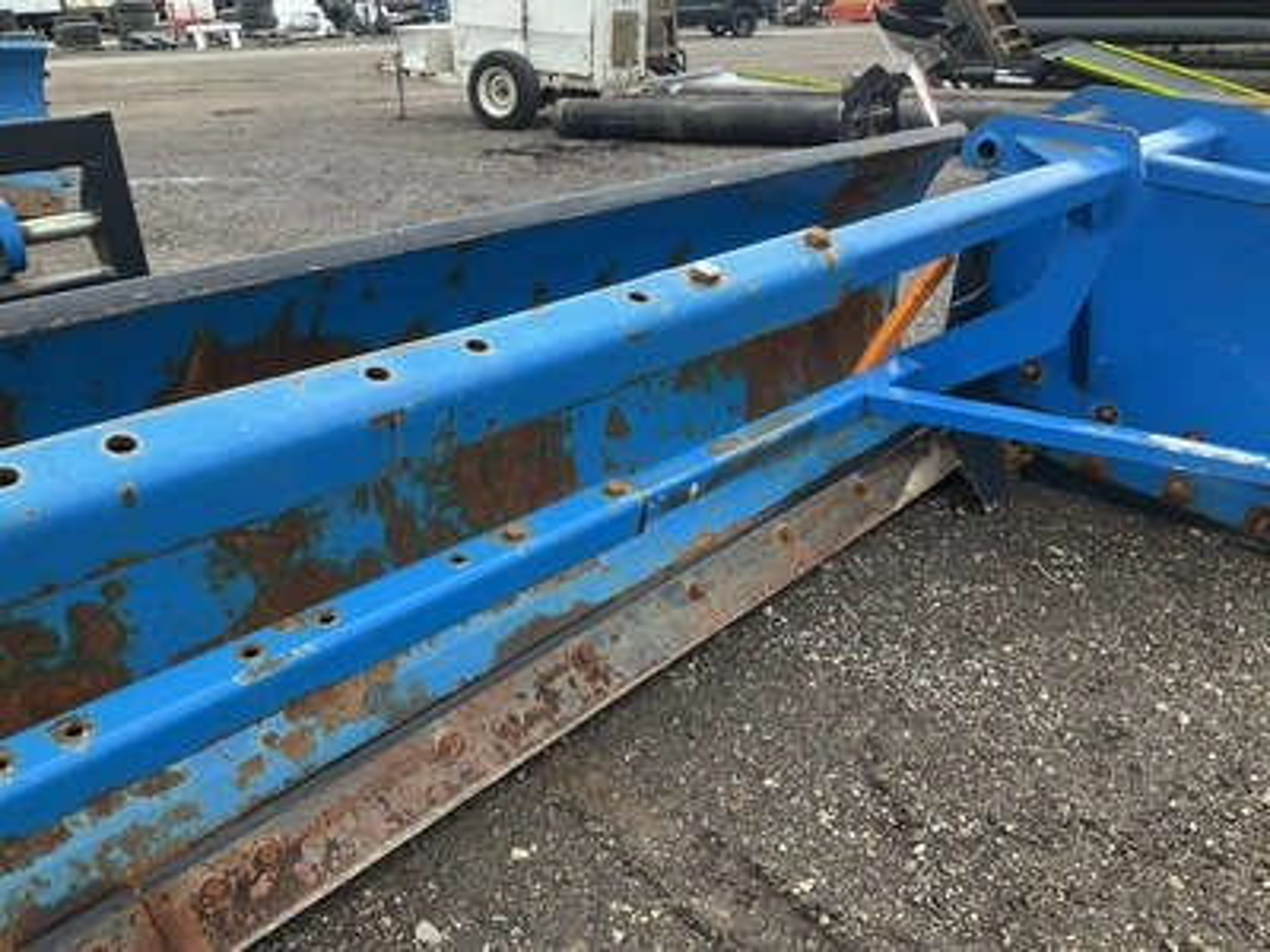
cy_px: 476
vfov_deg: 48.2
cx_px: 635
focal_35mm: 29
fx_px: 1064
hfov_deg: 61.7
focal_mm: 3
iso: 25
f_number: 1.8
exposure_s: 1/122
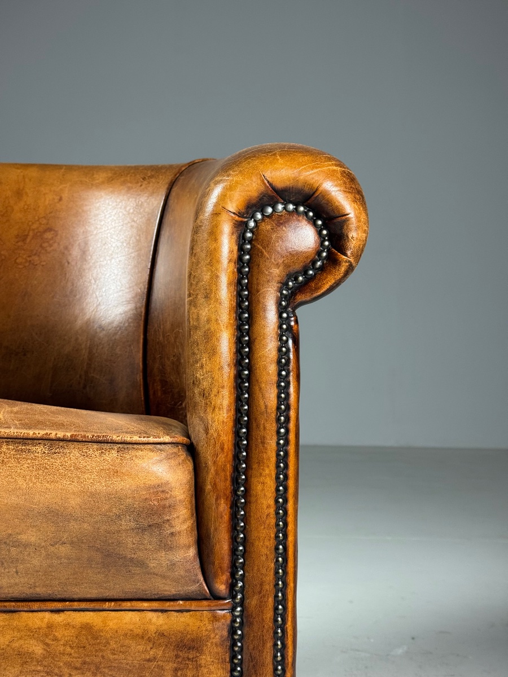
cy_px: 338
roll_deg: -1.5
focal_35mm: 48
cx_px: 254
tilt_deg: +1.2
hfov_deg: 30.3
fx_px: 939
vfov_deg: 39.7
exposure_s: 1/50
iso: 160
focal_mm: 6.76
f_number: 1.78
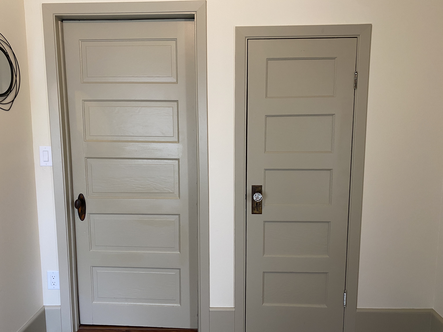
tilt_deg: -6.4
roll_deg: +0.8
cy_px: 166
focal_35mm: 26
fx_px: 333
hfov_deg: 67.3
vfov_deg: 53.1
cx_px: 222
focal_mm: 4.25
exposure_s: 1/60
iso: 80
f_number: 1.8
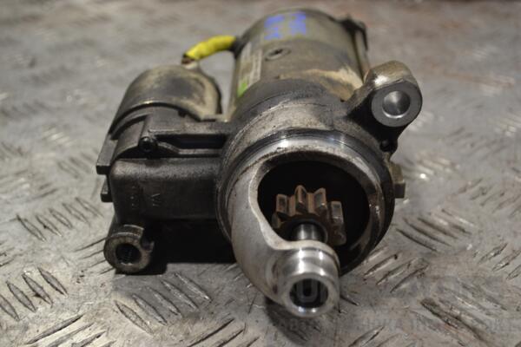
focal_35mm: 52
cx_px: 260
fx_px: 760
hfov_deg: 37.9
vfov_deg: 25.8
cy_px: 174
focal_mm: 35
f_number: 5
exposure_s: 1/100
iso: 400
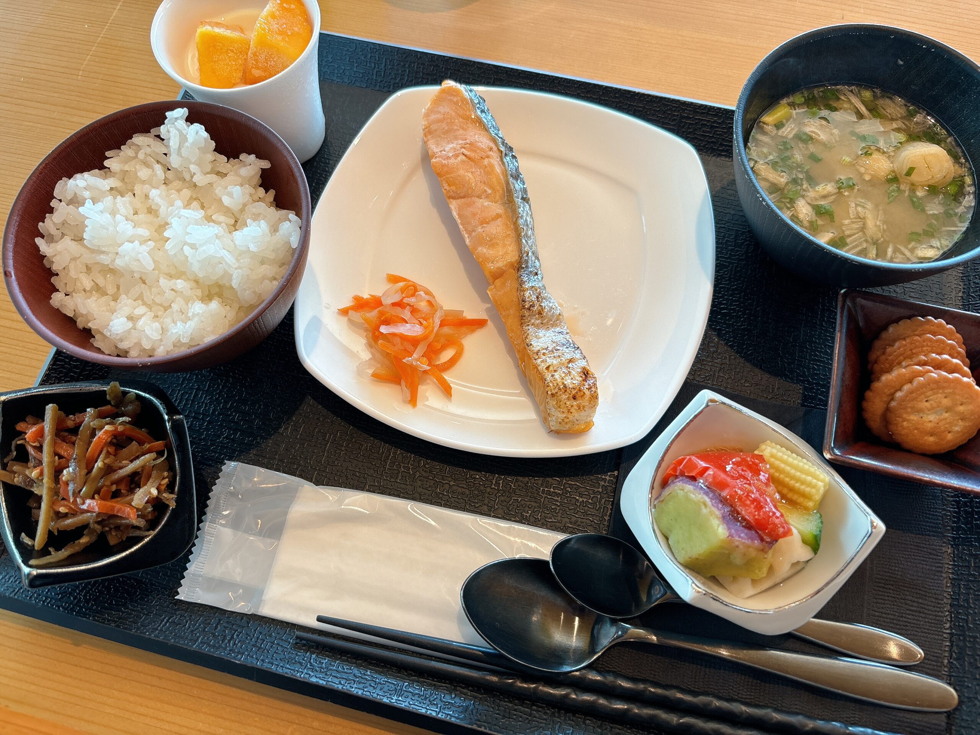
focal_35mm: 26
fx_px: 736
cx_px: 490
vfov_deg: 53.1
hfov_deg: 67.3
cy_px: 368
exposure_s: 1/100
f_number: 1.6
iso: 80
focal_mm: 5.96
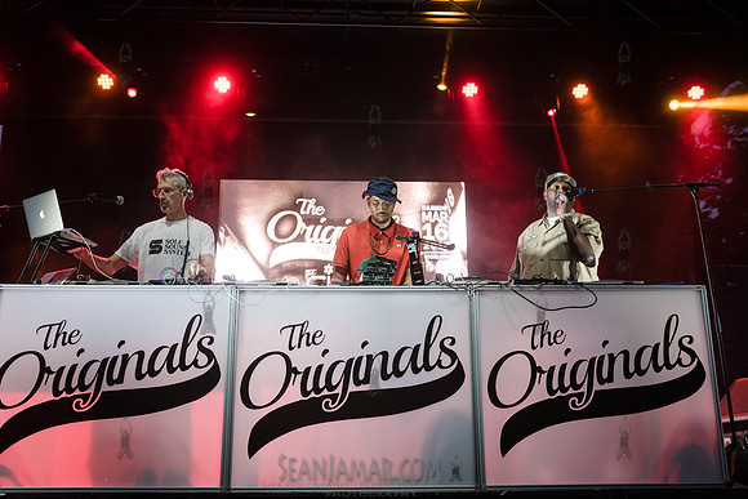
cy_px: 250
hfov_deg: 50.2
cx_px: 374
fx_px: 799
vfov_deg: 34.7
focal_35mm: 38
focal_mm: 38
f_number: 4
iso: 3200
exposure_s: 1/500
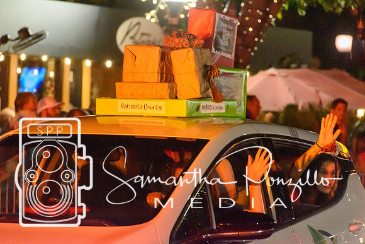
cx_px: 182
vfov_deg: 5.7
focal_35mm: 240
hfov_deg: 8.6
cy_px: 122
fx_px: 2434
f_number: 5
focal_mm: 160
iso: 12800
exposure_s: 1/250
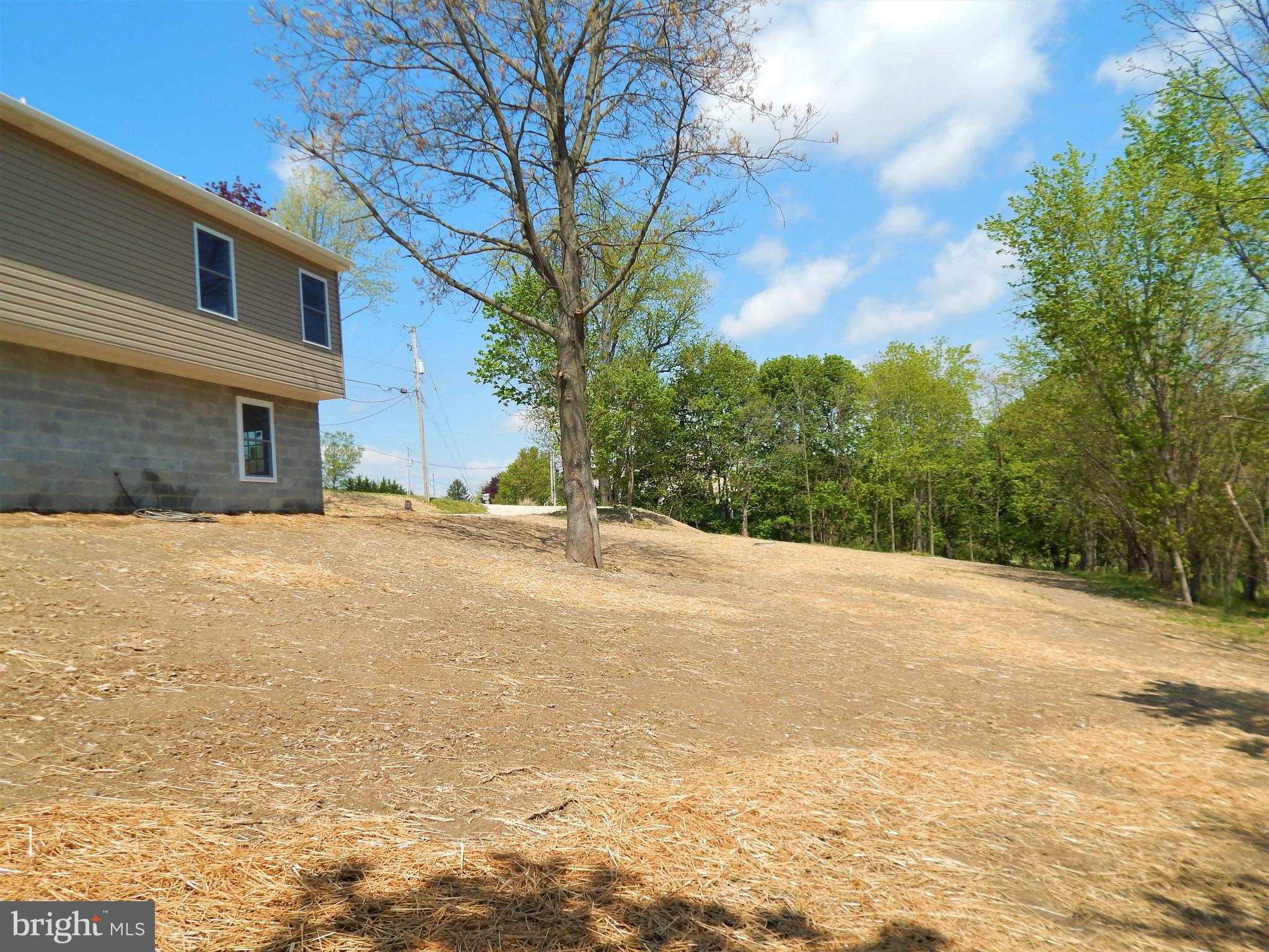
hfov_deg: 69.4
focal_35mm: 25
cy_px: 476
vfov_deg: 54.9
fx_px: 916
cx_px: 634
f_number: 6.1
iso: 125
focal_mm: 4.5
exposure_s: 1/400
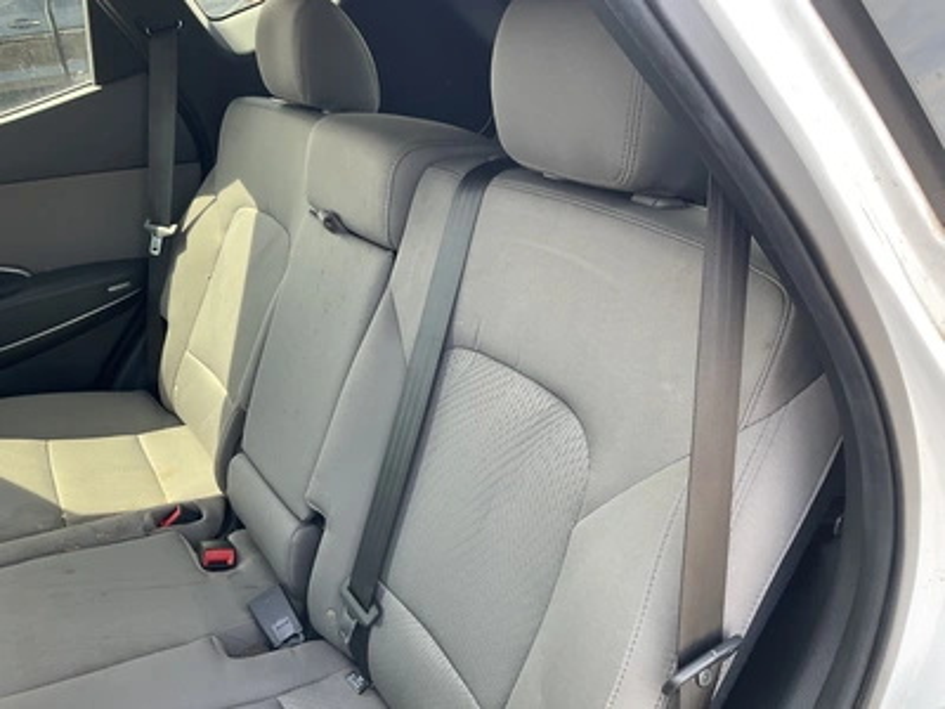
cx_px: 472
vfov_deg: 48.2
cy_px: 354
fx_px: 792
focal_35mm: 29
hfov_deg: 61.7
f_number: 1.8
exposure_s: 1/122
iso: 40
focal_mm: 3
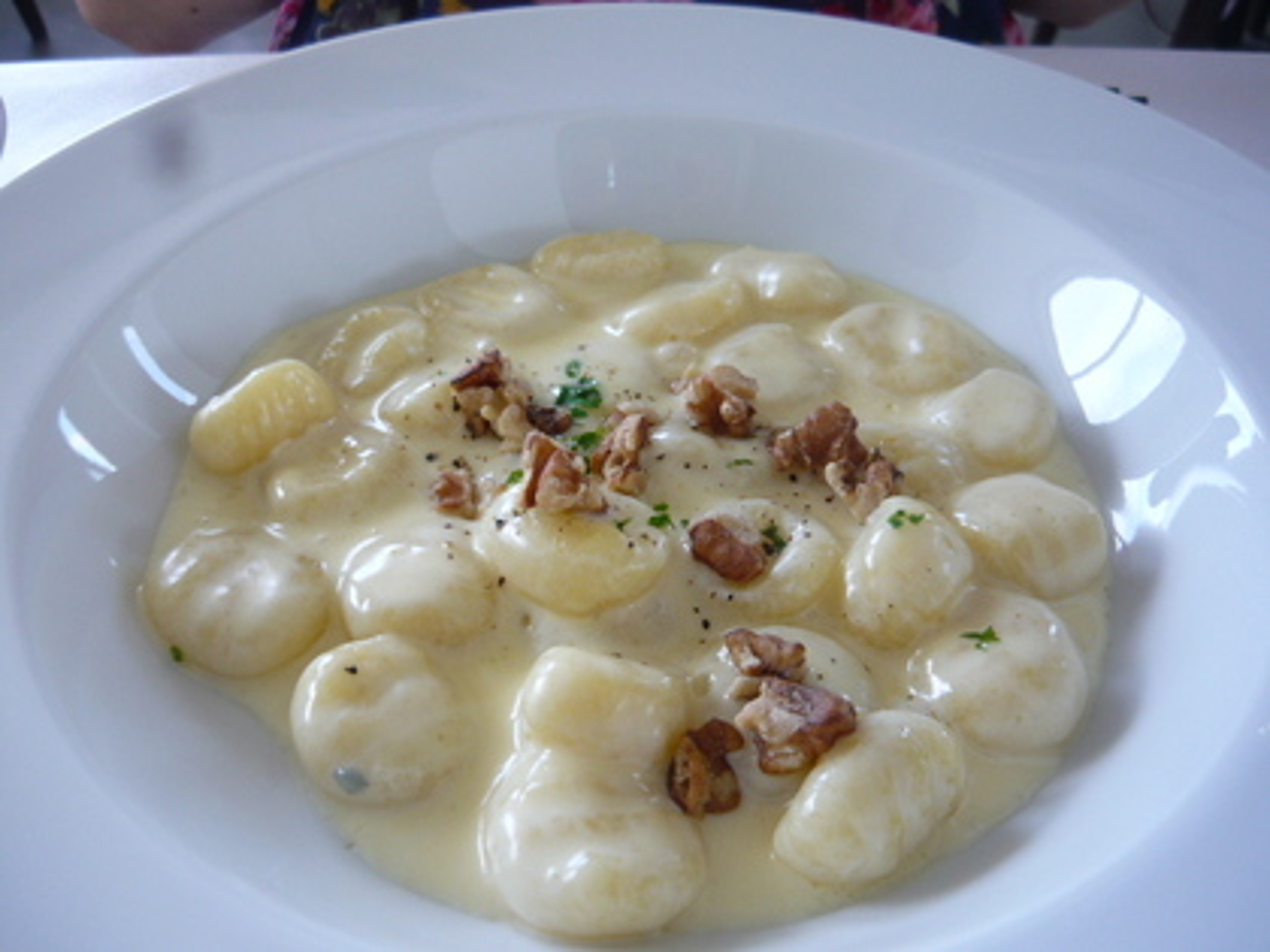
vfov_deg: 42.9
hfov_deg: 55.4
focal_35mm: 33
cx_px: 635
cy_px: 476
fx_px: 1211
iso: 100
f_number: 2.8
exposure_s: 1/50
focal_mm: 5.5
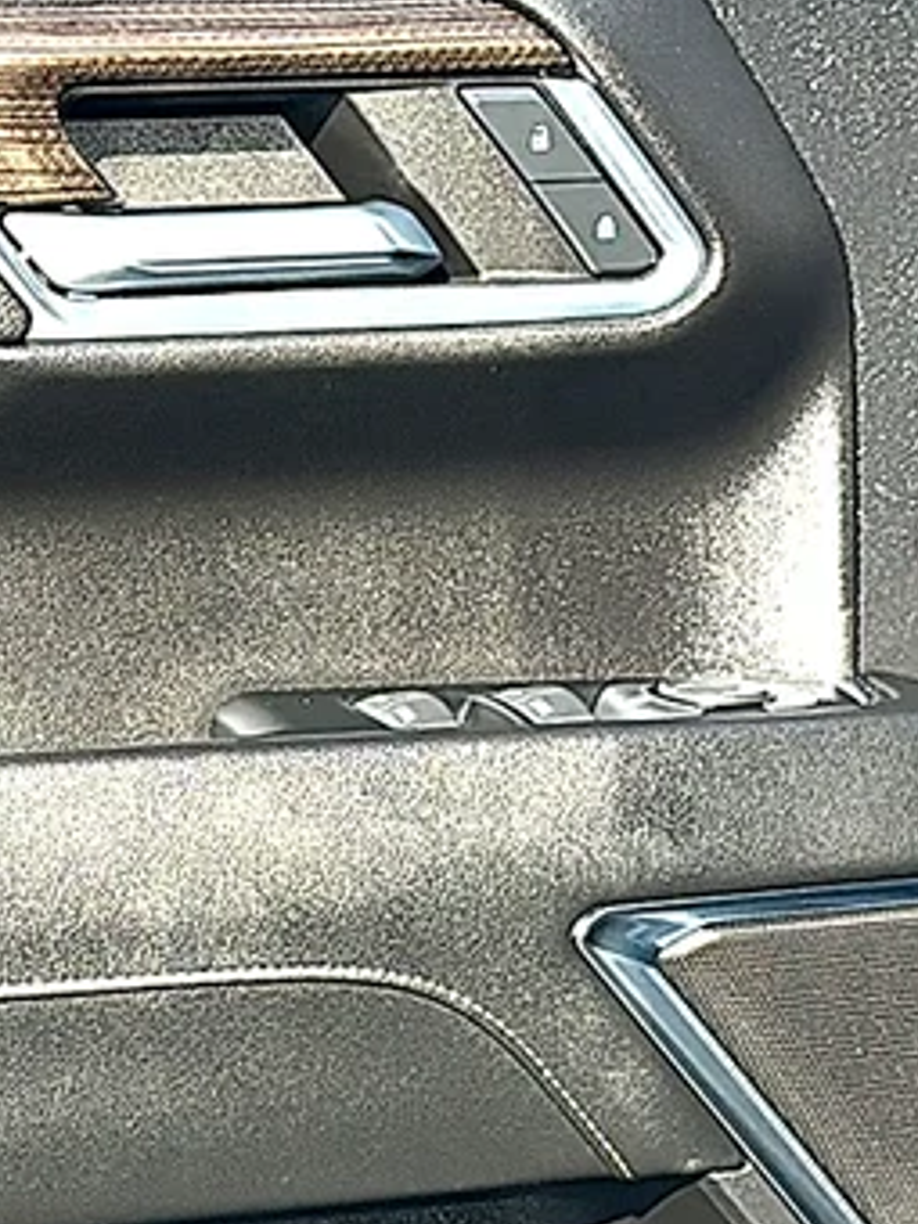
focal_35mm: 101
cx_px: 4
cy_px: 887
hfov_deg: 14.4
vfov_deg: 19.3
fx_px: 3571
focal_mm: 6.86
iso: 80
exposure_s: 1/866
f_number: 1.78
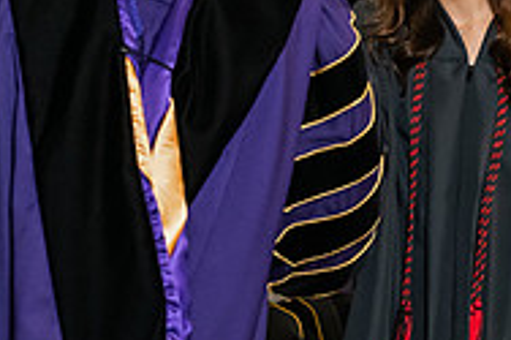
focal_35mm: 216
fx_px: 3063
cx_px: 266
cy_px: 15
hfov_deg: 9.5
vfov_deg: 6.3
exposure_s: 1/200
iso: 2500
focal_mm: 70
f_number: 5
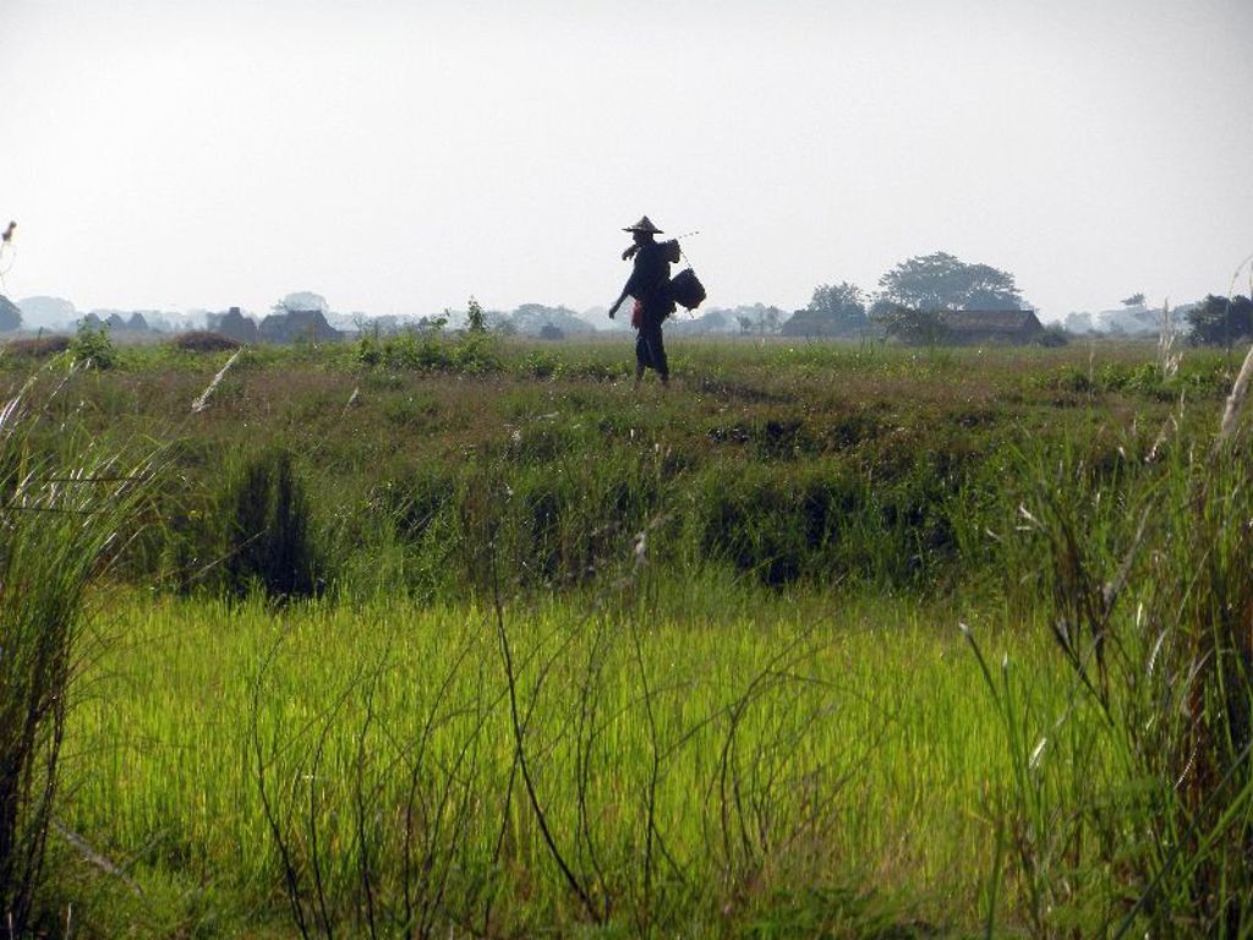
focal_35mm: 189
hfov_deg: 10.5
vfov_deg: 7.9
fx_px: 6841
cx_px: 626
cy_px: 470
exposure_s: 1/1600
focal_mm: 34
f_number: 5.3
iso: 160
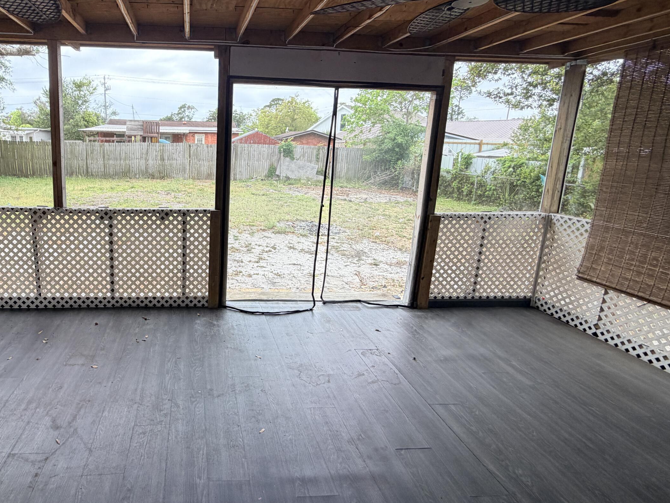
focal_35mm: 20
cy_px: 211
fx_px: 387
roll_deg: -0.7
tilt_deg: -9.5
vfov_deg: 65.6
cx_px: 217
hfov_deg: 78.8
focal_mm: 2.22
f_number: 2.2
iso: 50
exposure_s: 1/143
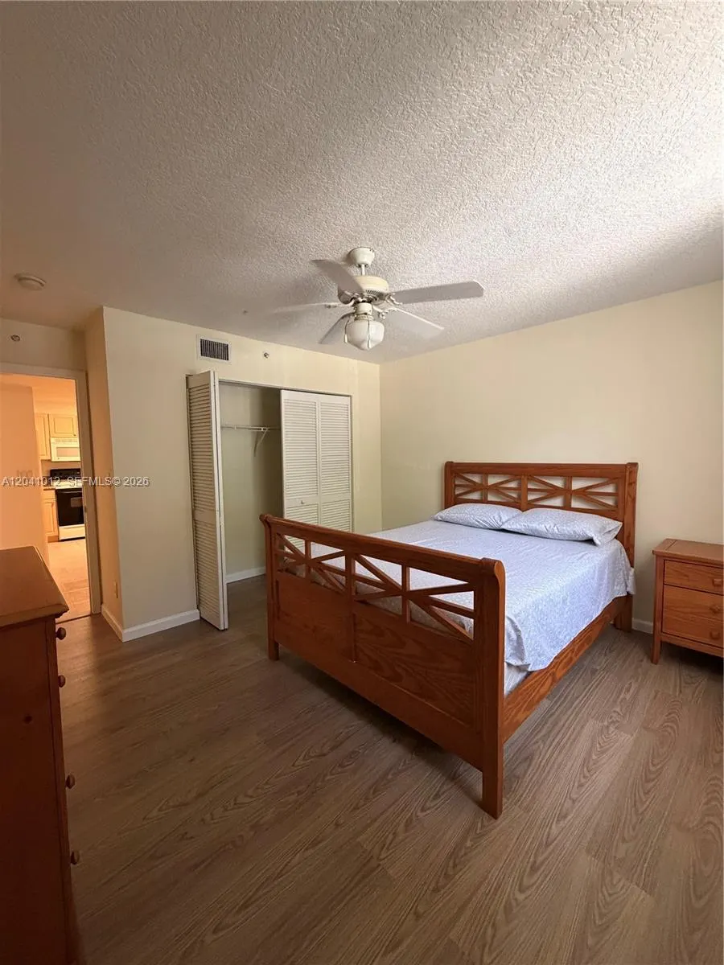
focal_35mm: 14
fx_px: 390
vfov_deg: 102.1
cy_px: 482
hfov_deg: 85.7
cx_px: 362
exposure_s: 1/60
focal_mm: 2.22
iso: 400
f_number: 2.2
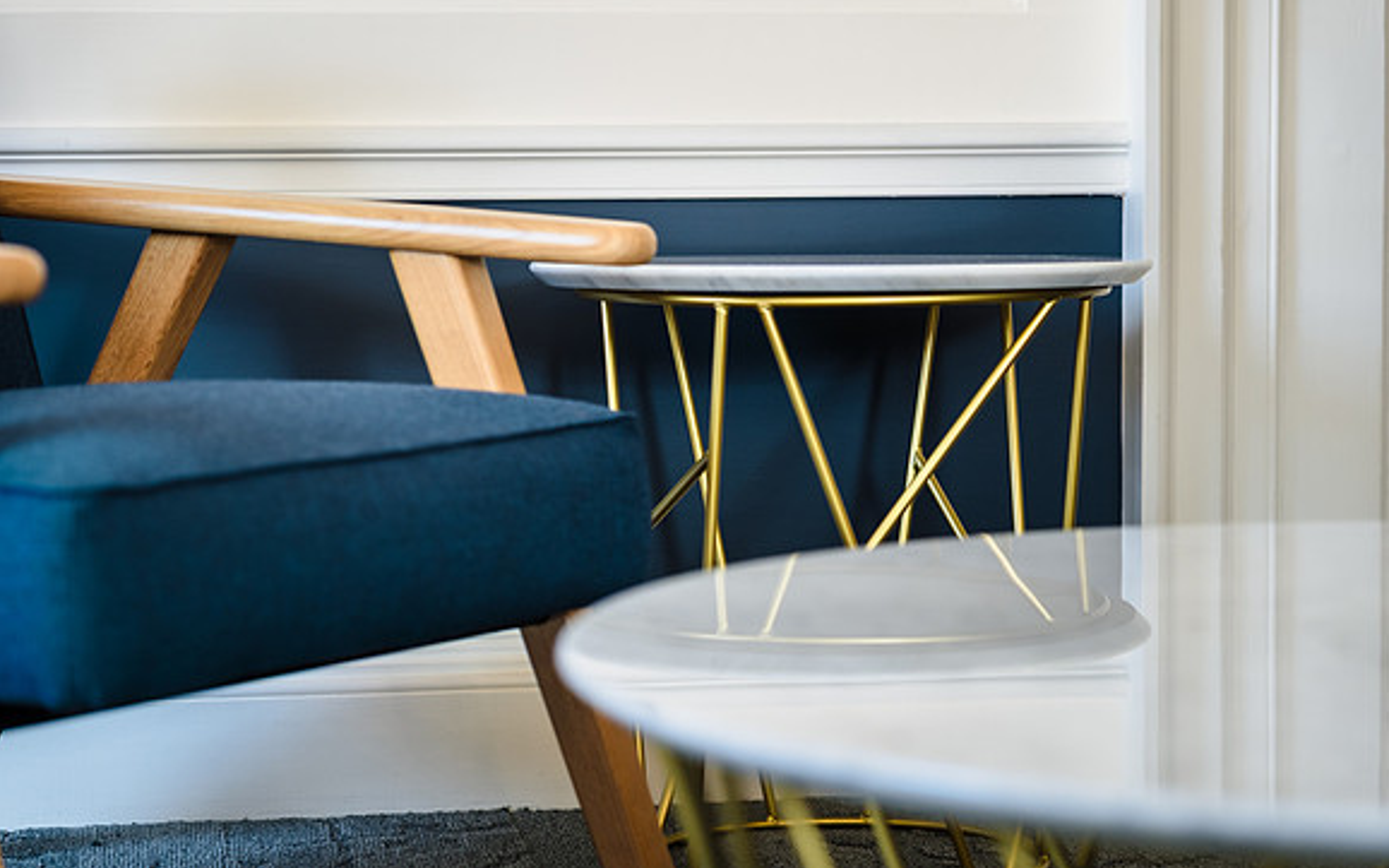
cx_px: 694
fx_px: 3293
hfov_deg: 23.8
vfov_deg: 15.0
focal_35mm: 87
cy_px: 408
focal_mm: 85
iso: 800
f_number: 2.8
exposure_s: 1/160
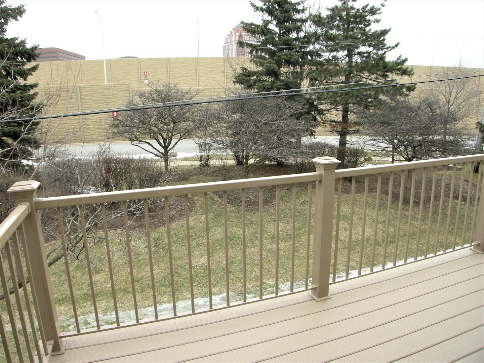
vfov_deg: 39.7
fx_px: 503
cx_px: 242
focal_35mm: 36
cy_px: 182
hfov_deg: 51.4
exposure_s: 1/118
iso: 64
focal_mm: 7.5
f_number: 3.8
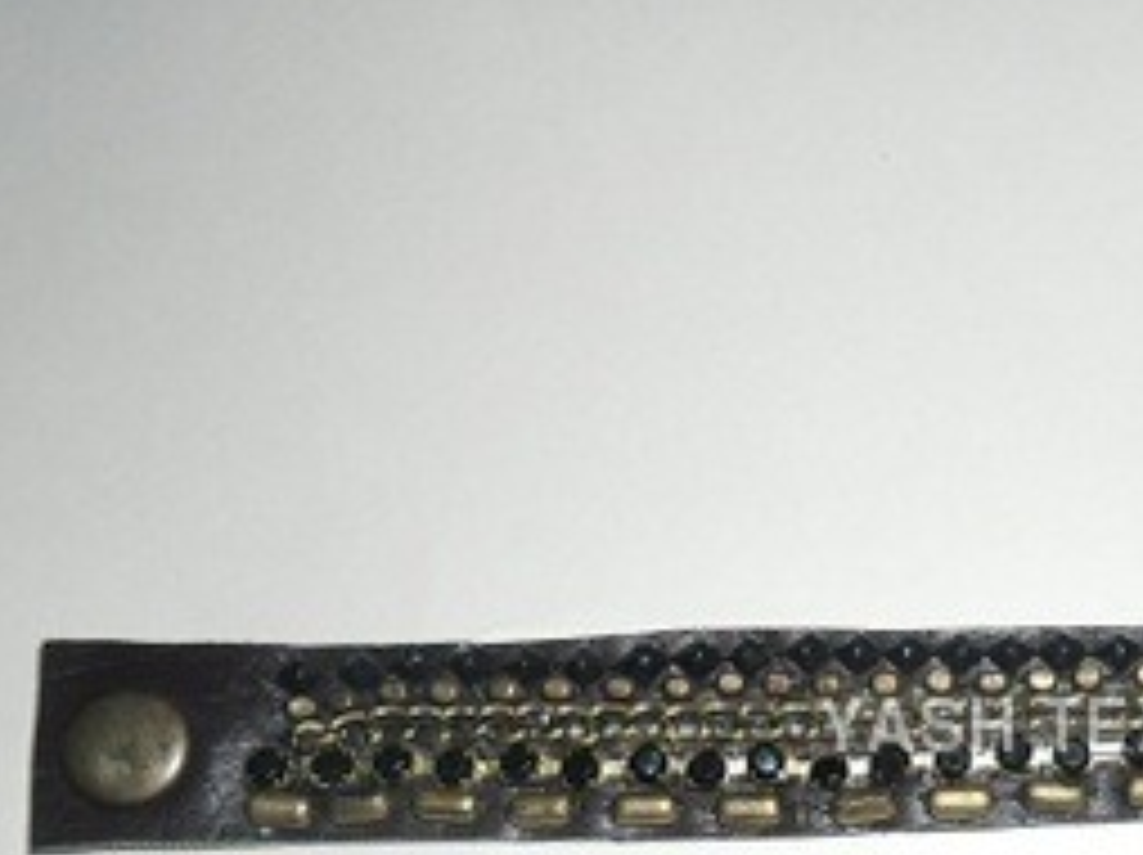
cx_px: 1084
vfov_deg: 22.8
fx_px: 2078
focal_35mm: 63
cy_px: 727
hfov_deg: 29.2
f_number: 3.7
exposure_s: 1/45
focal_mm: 5.7
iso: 80
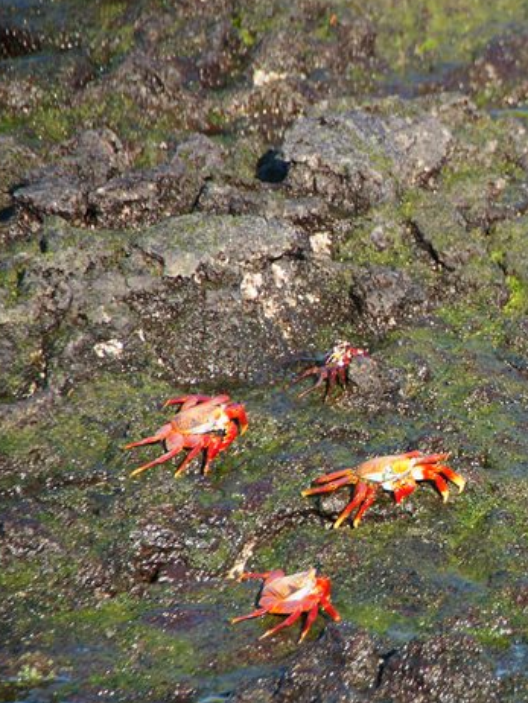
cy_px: 414
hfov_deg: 2.5
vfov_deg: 3.4
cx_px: 665
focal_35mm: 589
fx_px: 11968
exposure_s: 1/400
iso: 320
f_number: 6.3
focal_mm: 210
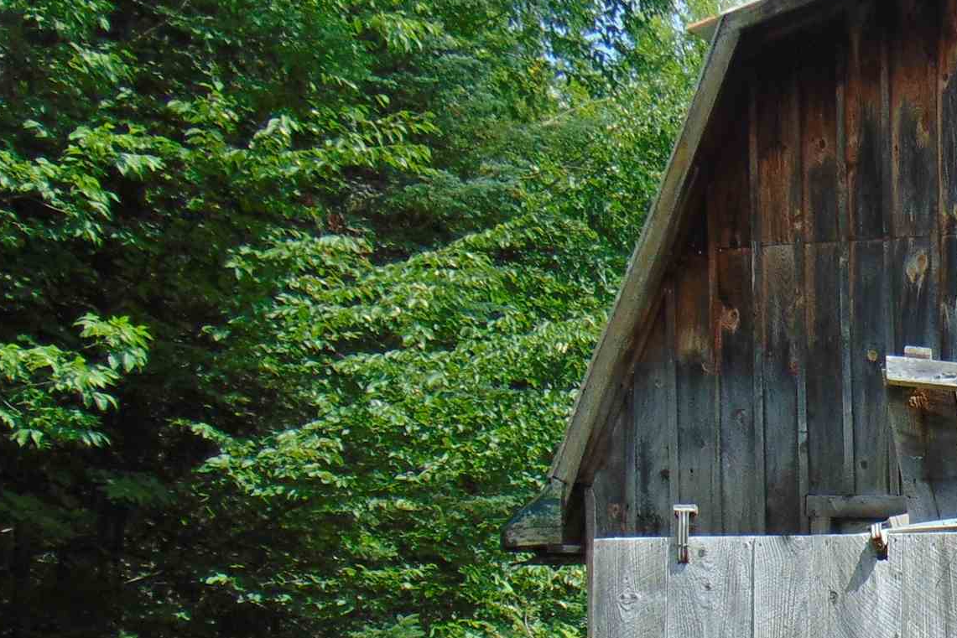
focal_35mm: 70
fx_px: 1861
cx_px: 1077
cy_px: 590
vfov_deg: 19.1
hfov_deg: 26.4
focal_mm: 4.5
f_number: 3
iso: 80
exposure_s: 1/640
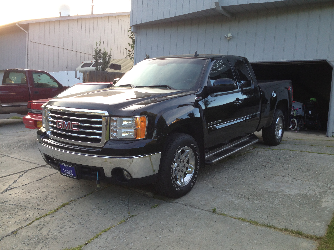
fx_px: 318
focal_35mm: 33
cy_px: 125
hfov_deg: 55.4
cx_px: 167
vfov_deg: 42.9
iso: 64
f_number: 2.4
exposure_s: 1/120
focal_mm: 4.13
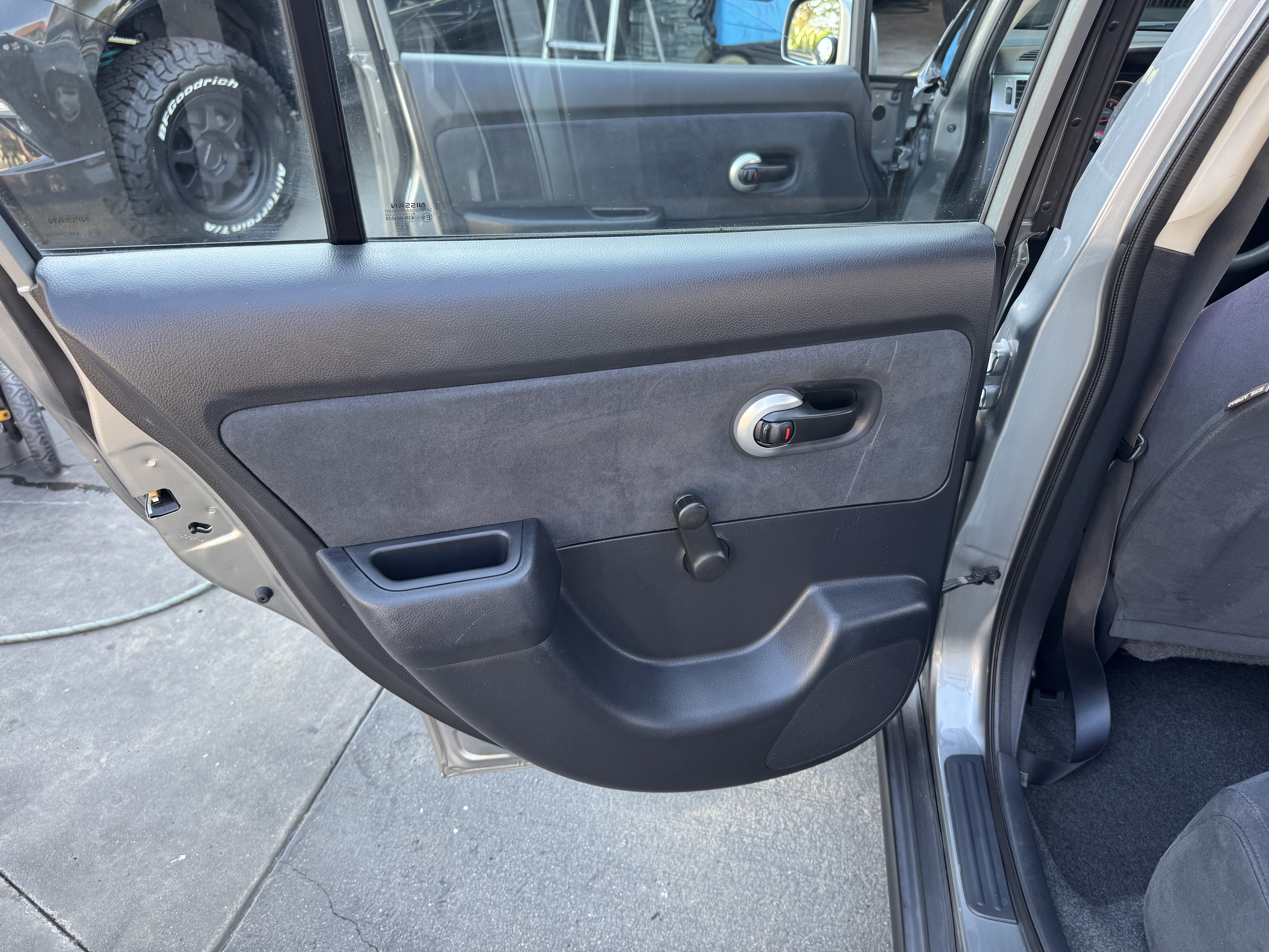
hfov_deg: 71.6
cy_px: 476
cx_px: 634
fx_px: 880
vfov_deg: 56.8
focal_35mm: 24
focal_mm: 6.76
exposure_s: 1/121
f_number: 1.78
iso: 80
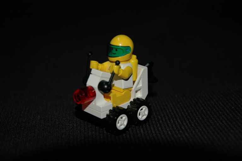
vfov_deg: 13.0
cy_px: 80
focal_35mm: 105
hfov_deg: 19.5
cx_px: 121
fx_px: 705
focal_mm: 70
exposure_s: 1/60
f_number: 4.5
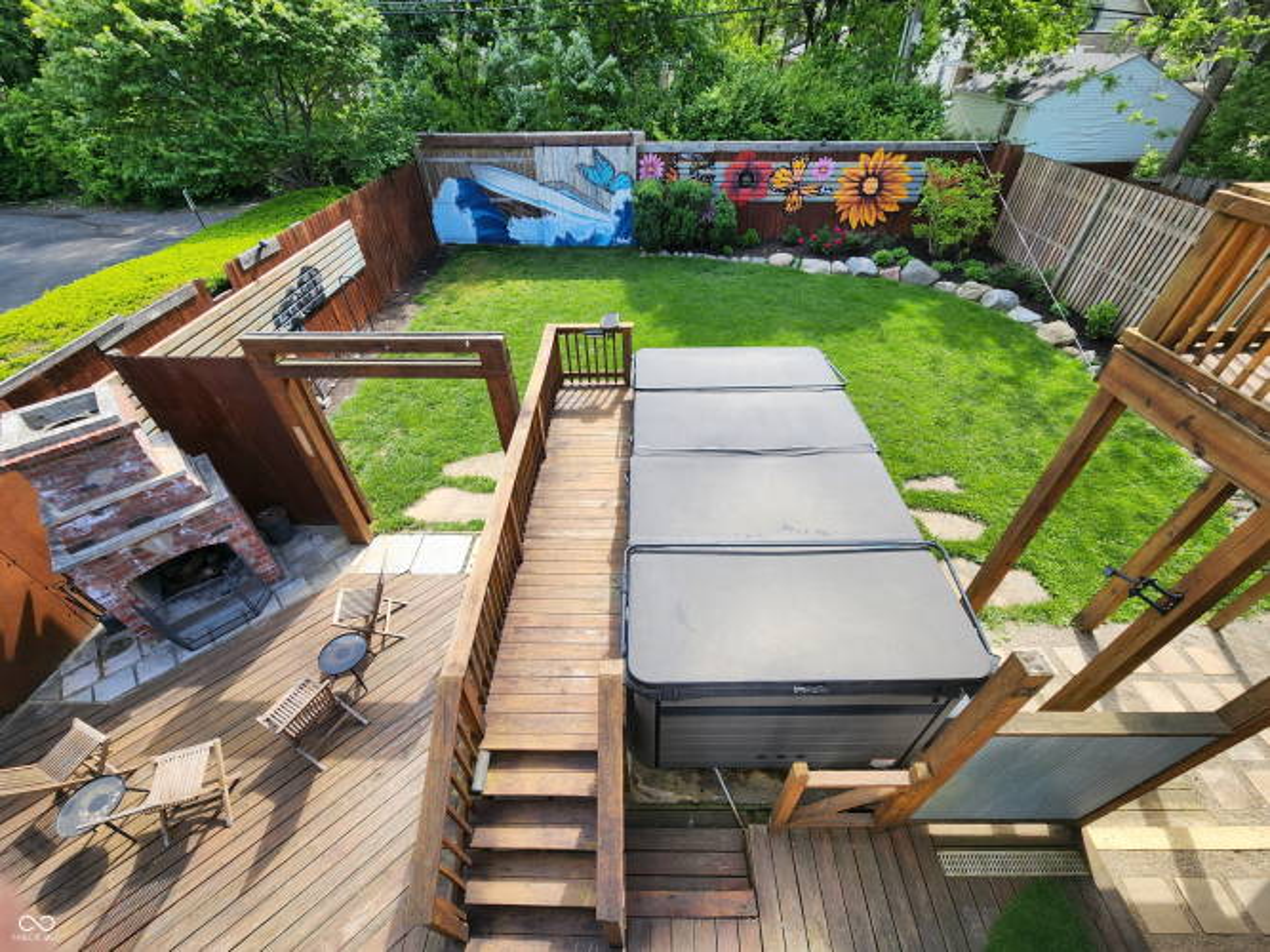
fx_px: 477
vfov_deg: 89.9
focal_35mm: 13
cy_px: 476
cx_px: 635
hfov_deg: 106.2
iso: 50
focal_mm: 2.2
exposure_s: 1/509
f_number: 2.2
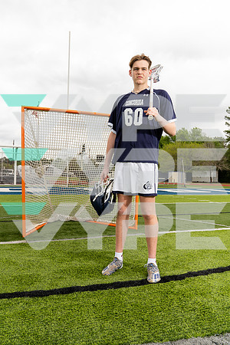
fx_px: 287
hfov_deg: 43.6
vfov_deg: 61.9
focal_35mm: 30
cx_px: 115
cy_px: 172
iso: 250
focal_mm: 30
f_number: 7.1
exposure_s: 1/250
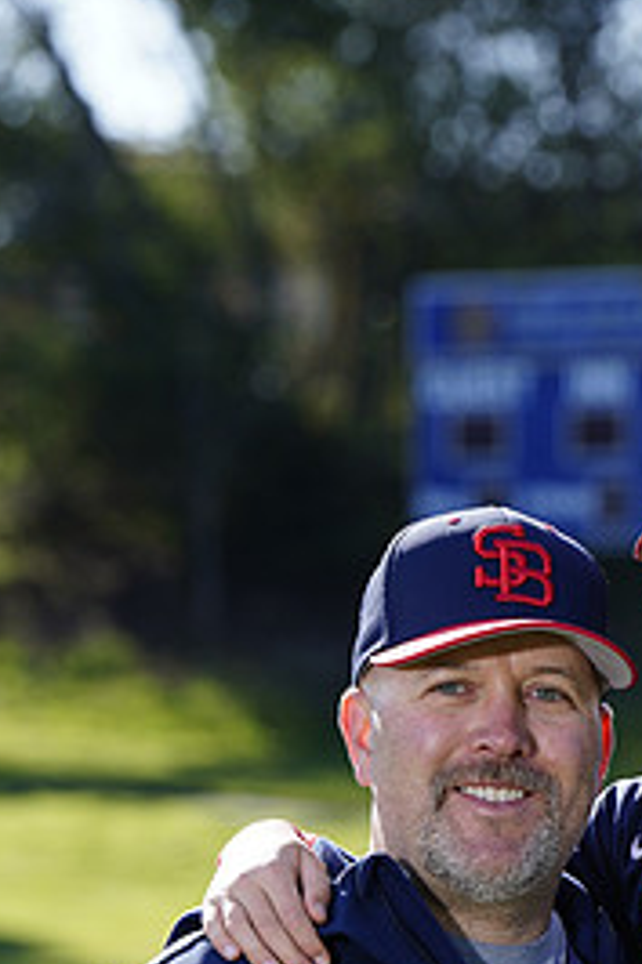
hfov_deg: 4.7
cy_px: 1026
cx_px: 586
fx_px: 7767
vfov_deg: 7.1
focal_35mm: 290
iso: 100
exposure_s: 1/250
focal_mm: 133
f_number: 5
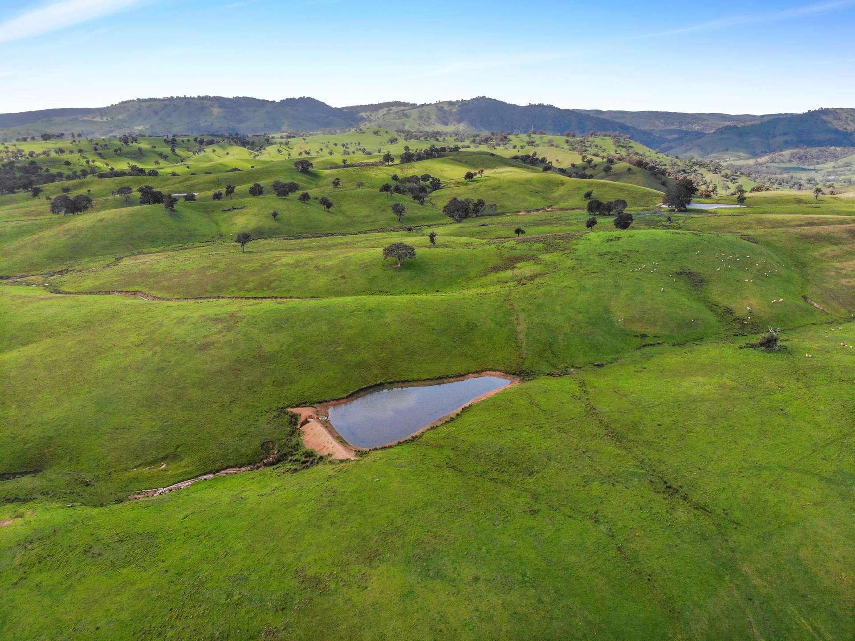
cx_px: 428
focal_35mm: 24
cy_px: 320
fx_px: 593
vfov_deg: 56.8
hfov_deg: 71.6
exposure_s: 1/600
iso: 101
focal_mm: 4.5
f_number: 2.8
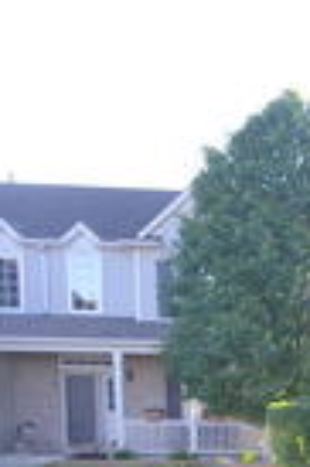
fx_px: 906
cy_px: 477
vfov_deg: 27.1
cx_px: 807
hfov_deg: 12.9
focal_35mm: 70
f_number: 5.6
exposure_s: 1/125
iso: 250
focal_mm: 10
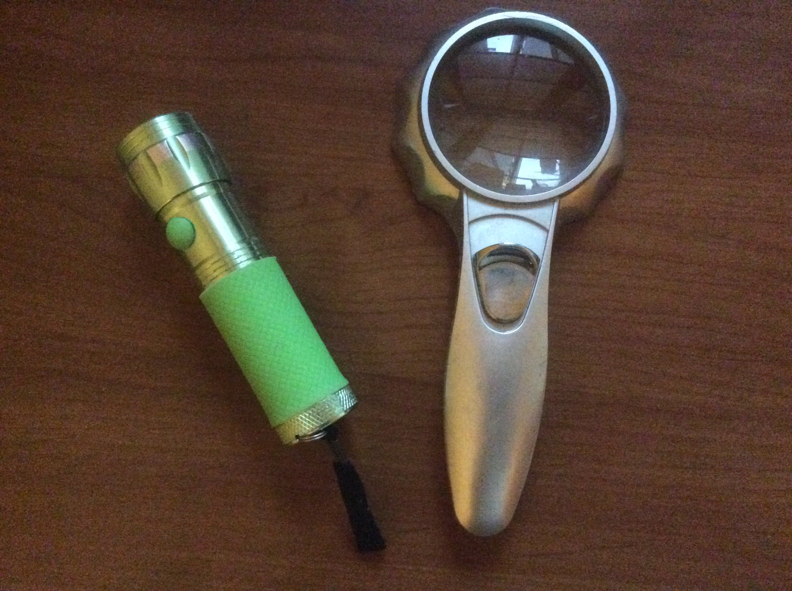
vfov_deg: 44.1
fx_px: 731
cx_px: 396
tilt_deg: -85.7
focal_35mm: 32
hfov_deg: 56.9
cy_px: 296
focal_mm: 3.3
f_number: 2.4
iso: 800
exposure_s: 1/17
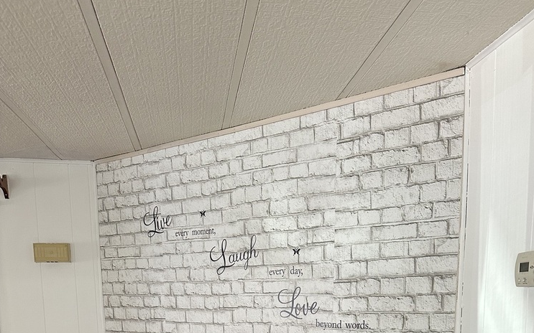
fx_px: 538
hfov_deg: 52.7
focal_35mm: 37
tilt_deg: -7.9
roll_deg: +0.2
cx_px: 290
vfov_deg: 30.1
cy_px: 385
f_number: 1.78
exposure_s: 1/121
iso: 200
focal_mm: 6.86
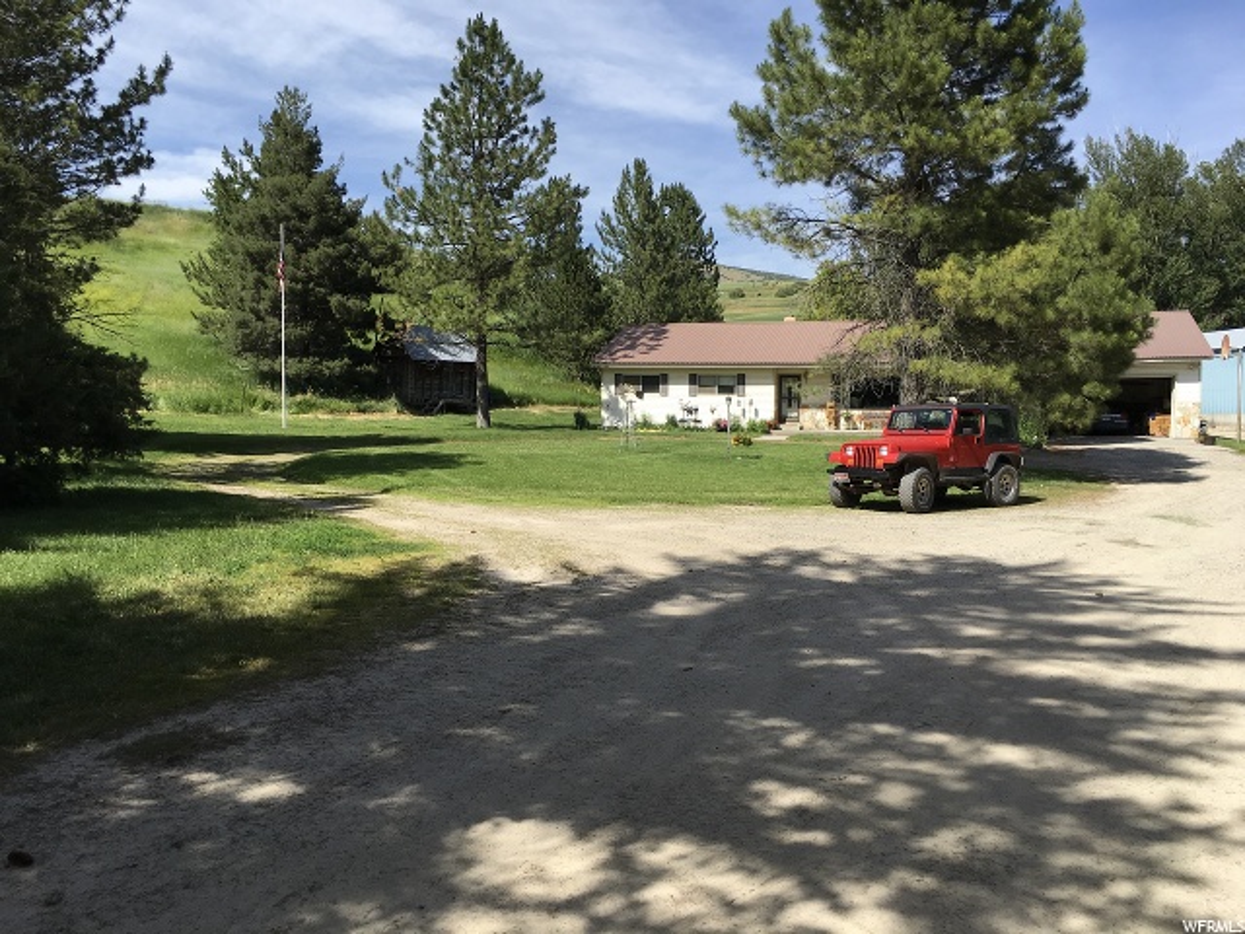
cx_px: 622
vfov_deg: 48.2
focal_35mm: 29
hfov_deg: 61.7
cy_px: 467
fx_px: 1043
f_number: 2.2
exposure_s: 1/1479
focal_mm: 4.15
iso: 25
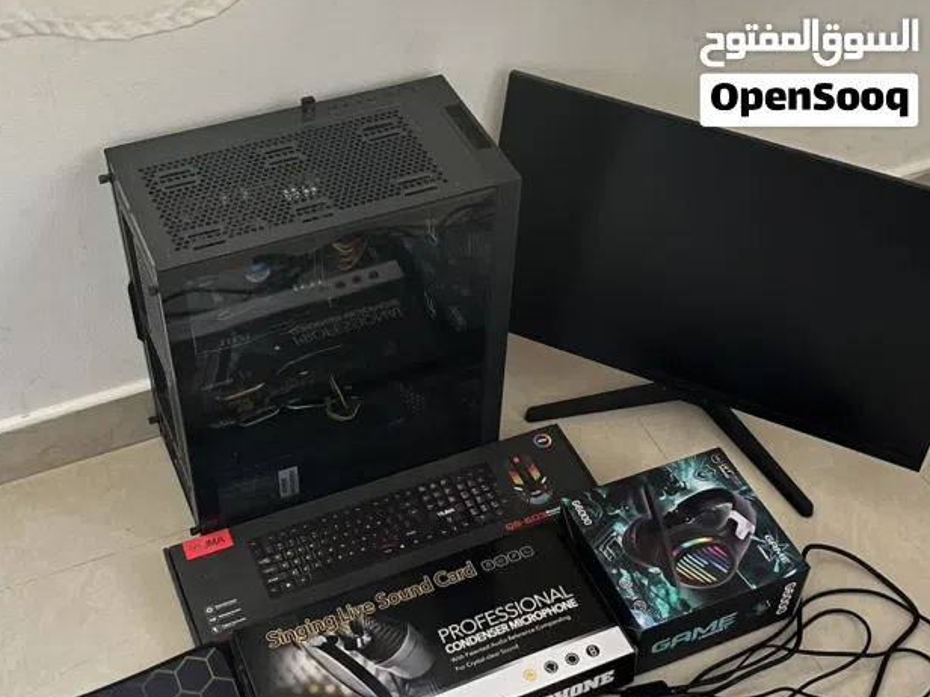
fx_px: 725
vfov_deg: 51.4
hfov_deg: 65.3
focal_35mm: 27
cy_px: 344
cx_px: 473
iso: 200
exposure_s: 1/60
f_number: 1.6
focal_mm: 5.1
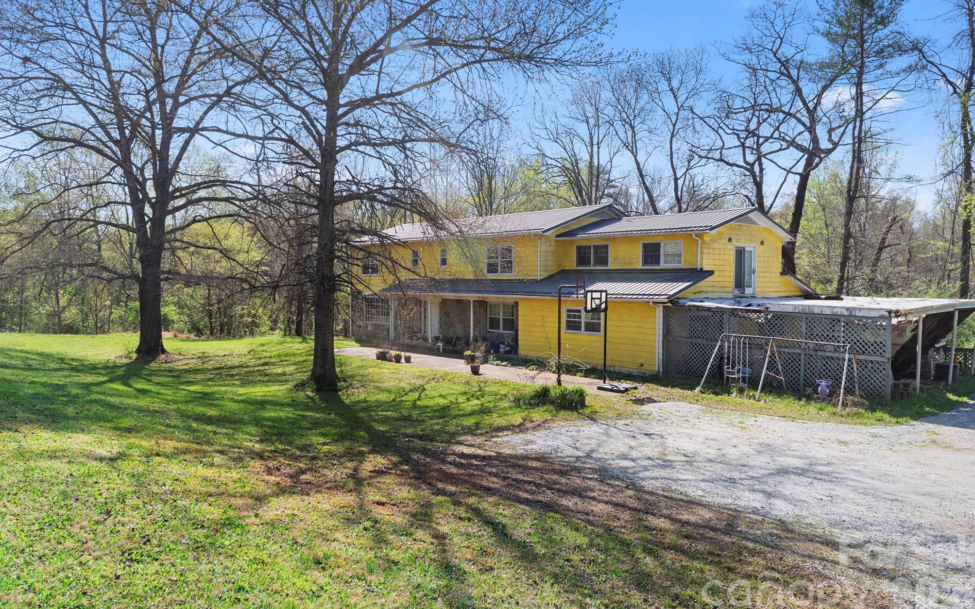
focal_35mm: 27
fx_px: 705
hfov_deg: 69.3
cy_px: 298
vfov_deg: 46.8
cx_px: 496
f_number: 9
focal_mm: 17
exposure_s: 1/100
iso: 250
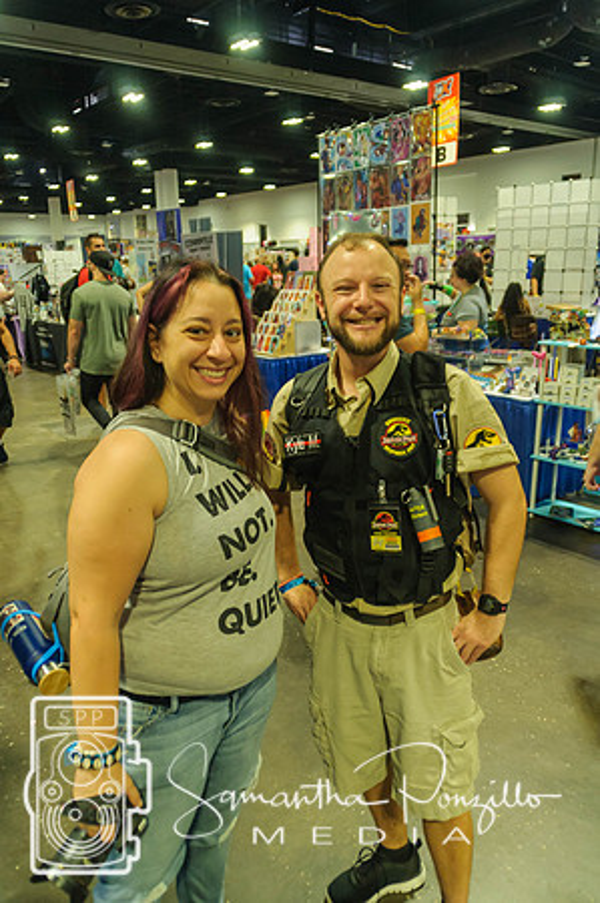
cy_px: 452
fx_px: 677
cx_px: 300
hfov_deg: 47.8
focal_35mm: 27
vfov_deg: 67.4
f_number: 3.5
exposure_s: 1/40
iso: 800
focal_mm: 18
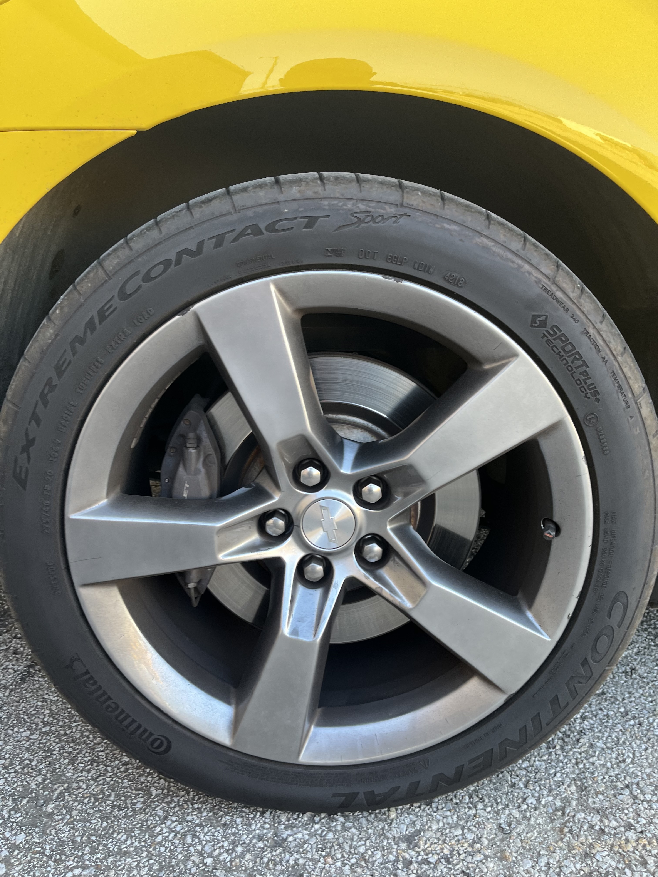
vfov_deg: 67.3
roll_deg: +6.1
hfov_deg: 53.1
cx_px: 329
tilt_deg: -14.3
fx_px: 659
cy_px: 438
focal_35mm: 26
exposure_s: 1/121
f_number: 1.6
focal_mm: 5.1
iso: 40
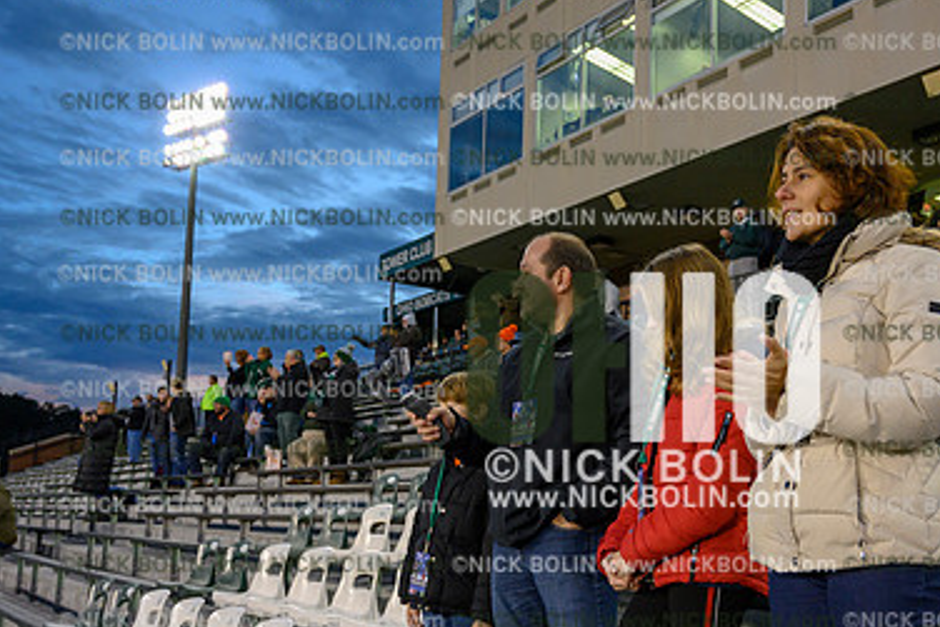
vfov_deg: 35.8
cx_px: 642
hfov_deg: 50.7
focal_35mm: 37
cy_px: 391
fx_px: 966
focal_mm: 24
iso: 2000
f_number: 4
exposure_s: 1/250
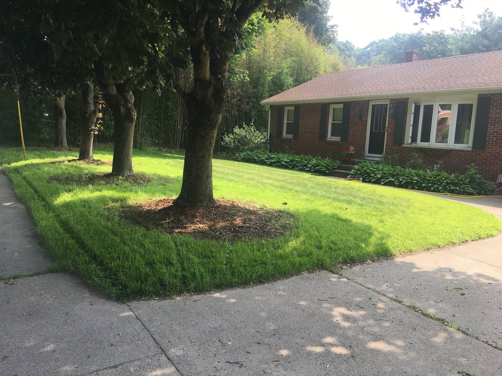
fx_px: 421
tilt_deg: -5.0
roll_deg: -3.3
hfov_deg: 61.7
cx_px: 251
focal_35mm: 29
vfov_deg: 48.2
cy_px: 188
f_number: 2.2
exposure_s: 1/359
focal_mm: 4.15
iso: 25
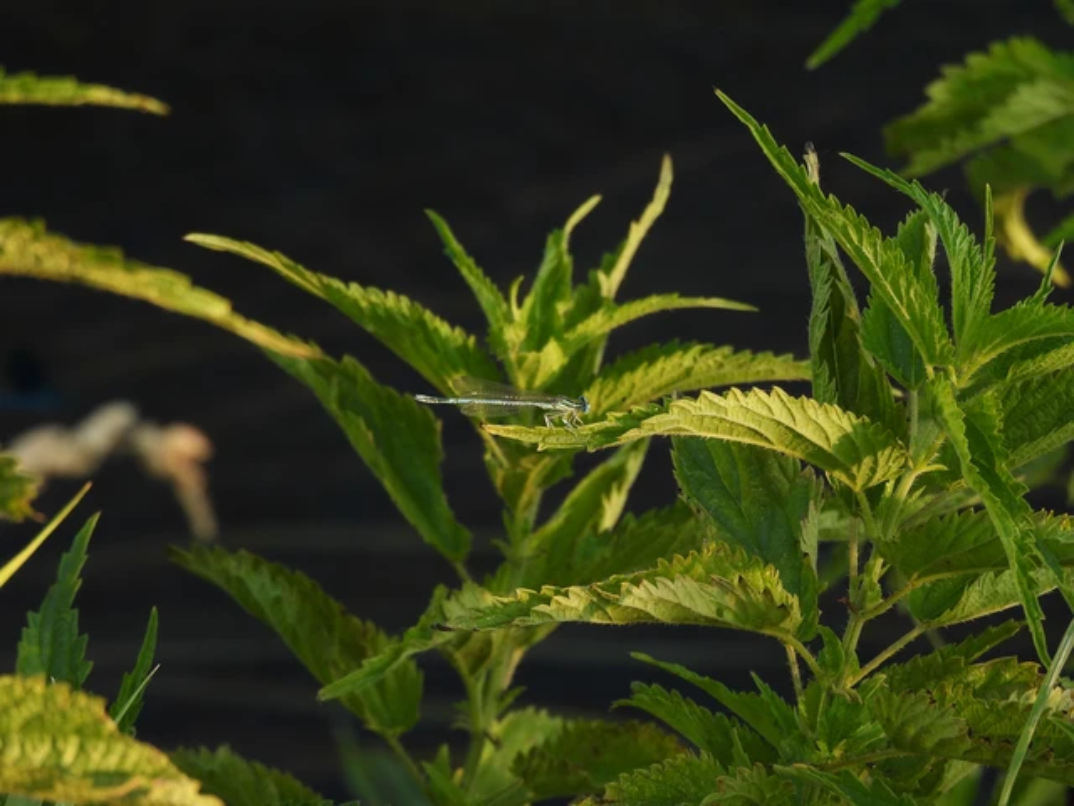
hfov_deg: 3.6
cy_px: 403
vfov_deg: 2.7
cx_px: 537
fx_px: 17064
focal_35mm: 550
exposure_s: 1/100
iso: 100
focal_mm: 98.1
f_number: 5
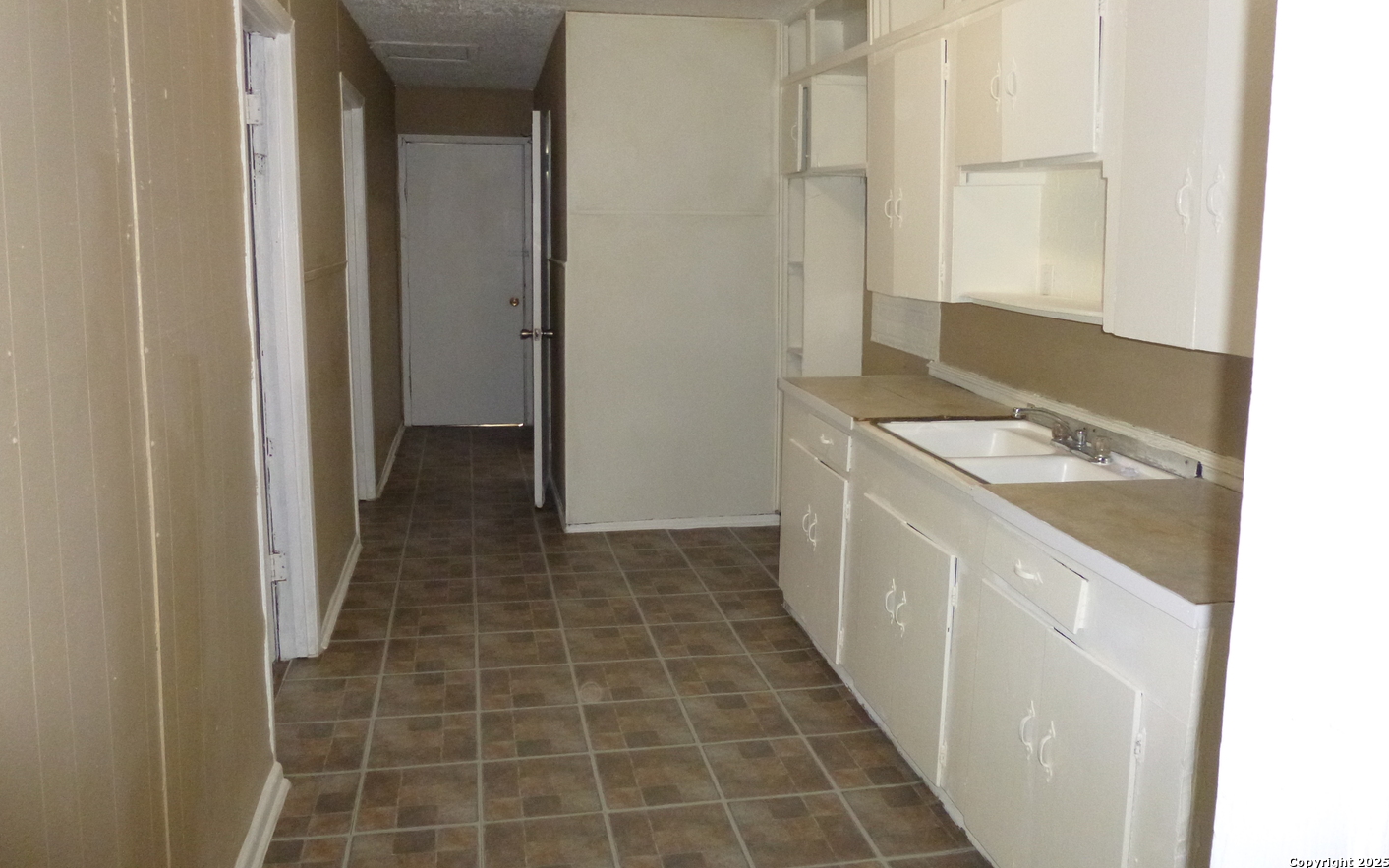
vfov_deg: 45.8
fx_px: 1022
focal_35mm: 27
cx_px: 684
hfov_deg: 68.4
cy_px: 355
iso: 400
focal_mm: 4.5
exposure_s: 1/60
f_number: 3.1
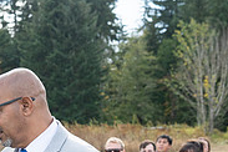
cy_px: 227
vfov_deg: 10.4
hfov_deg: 15.8
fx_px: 804
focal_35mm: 127
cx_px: -10
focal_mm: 40
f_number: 4.5
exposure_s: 1/1000
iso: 400
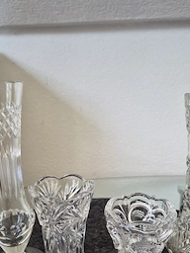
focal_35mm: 36
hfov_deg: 39.6
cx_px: 108
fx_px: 263
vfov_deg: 50.5
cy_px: 167
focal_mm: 5.4
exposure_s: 1/100
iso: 500
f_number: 1.8
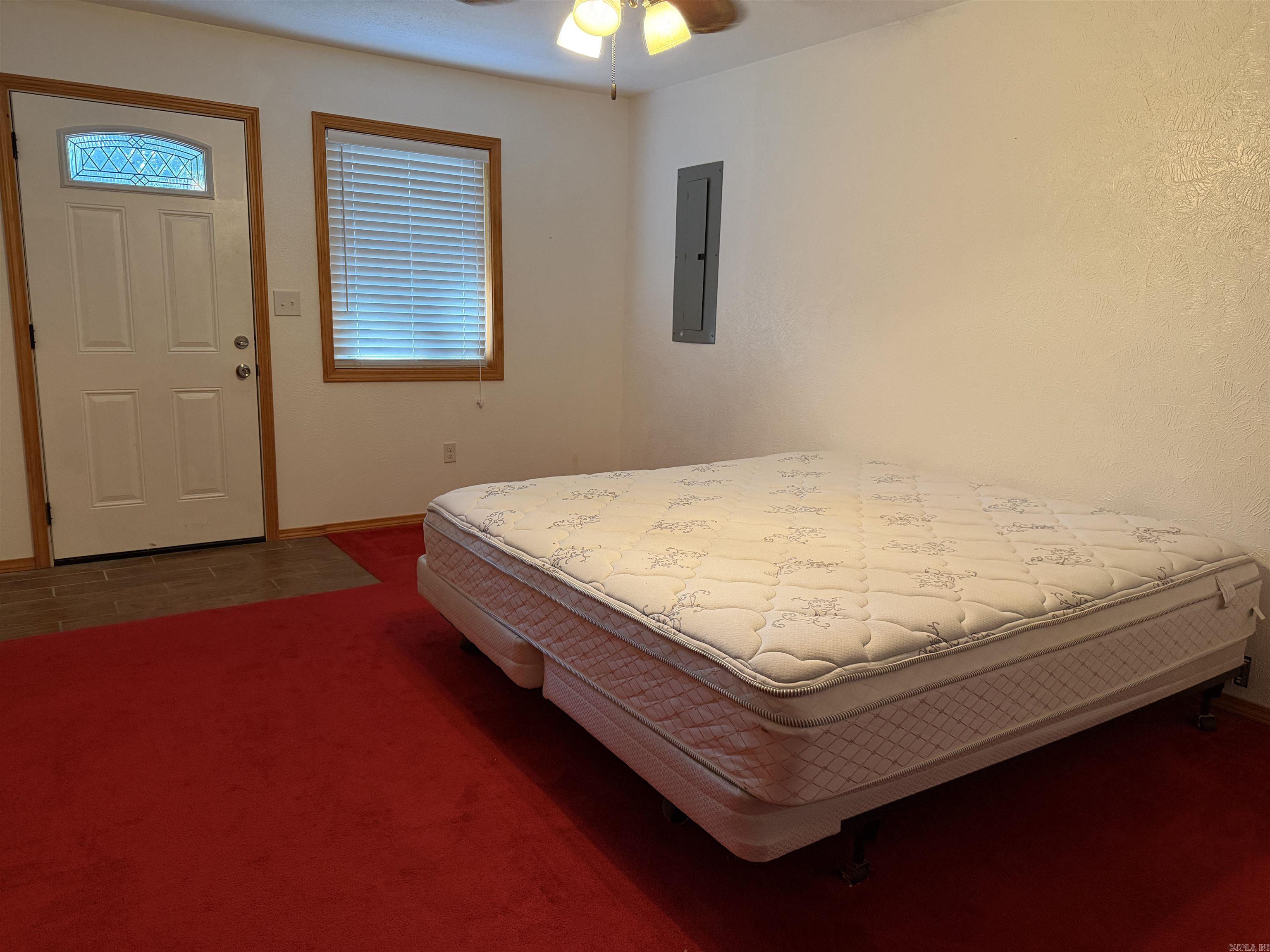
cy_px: 476
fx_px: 881
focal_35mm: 24
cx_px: 635
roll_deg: -1.7
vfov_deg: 56.8
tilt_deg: -11.6
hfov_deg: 71.6
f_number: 1.78
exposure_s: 1/60
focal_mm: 6.76
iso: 400
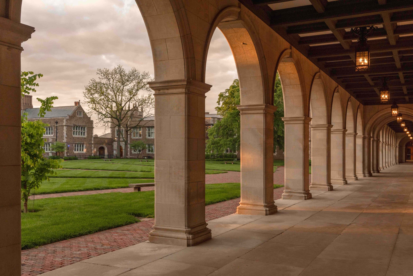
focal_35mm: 35
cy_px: 138
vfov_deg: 37.9
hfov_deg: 54.4
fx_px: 401
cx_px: 206
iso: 1250
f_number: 9
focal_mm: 35
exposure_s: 1/250
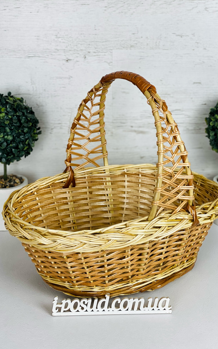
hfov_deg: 23.1
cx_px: 128
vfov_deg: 36.3
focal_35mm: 56
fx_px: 532
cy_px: 173
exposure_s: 1/134
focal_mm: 6
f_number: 2
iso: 20
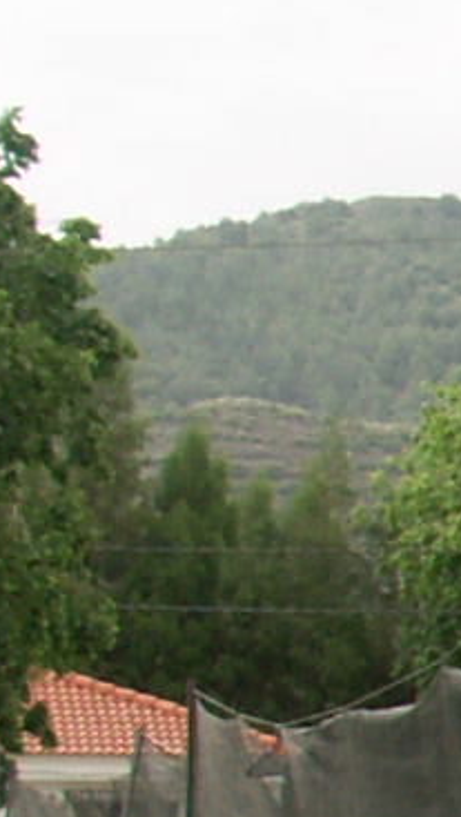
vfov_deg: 8.8
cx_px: 2040
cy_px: 1022
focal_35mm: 243
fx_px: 5270
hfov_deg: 4.5
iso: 64
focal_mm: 8.18
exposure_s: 1/80
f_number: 5.6
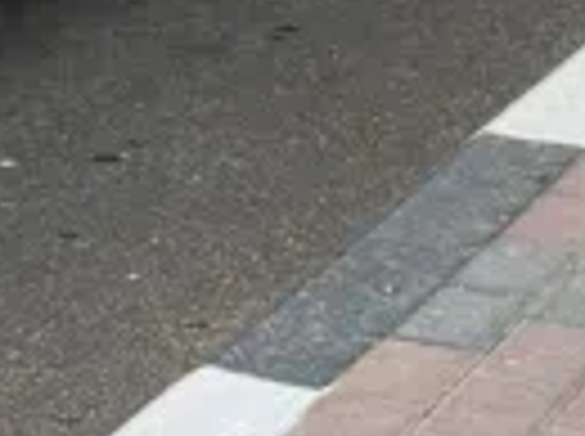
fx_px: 3998
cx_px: -698
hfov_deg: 7.9
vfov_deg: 6.0
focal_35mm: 237
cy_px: -607
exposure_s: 1/60
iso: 200
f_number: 1.78
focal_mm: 6.76
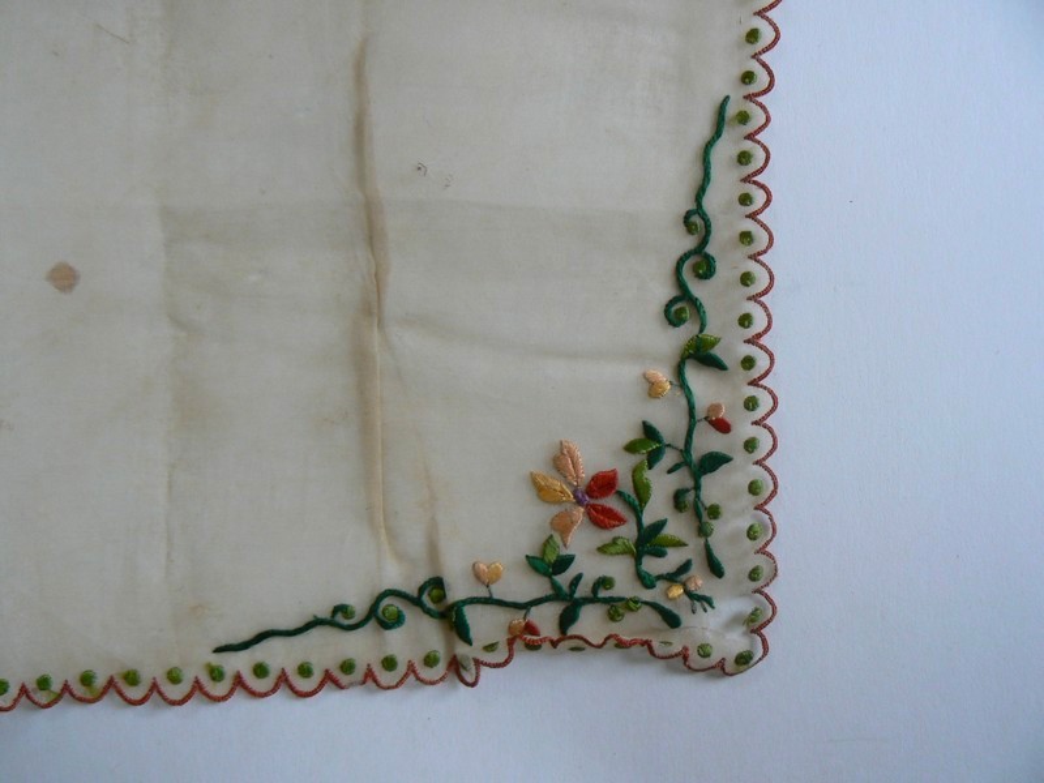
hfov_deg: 51.4
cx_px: 522
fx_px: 1086
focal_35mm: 36
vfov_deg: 39.7
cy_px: 392
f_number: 3.2
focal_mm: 6
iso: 100
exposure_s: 1/40
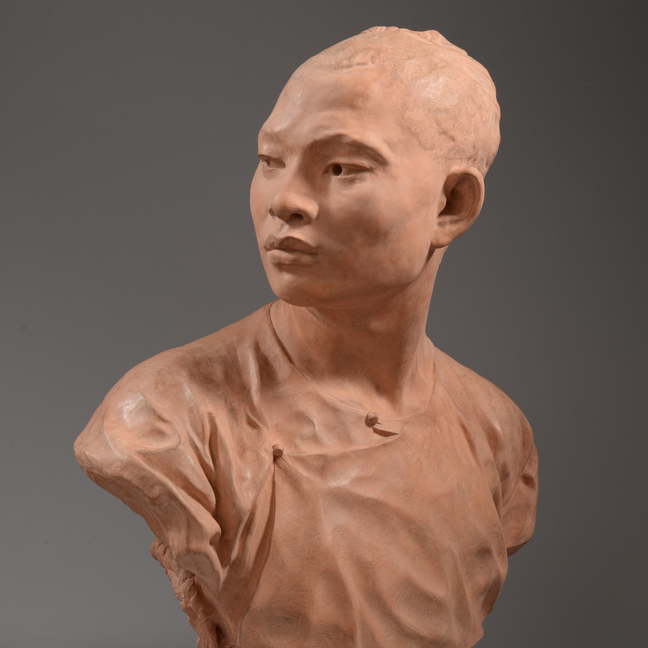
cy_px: 431
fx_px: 2308
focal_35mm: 109
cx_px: 322
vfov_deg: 15.9
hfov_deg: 16.0
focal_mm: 85
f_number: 14
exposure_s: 1/100
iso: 100
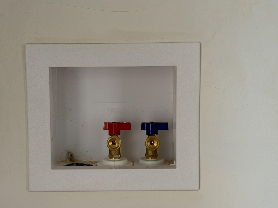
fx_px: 570
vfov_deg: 20.7
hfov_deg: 27.4
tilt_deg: -7.7
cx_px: 128
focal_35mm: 71
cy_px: 105
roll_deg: +1.0
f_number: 1.78
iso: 125
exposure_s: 1/60
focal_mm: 6.76
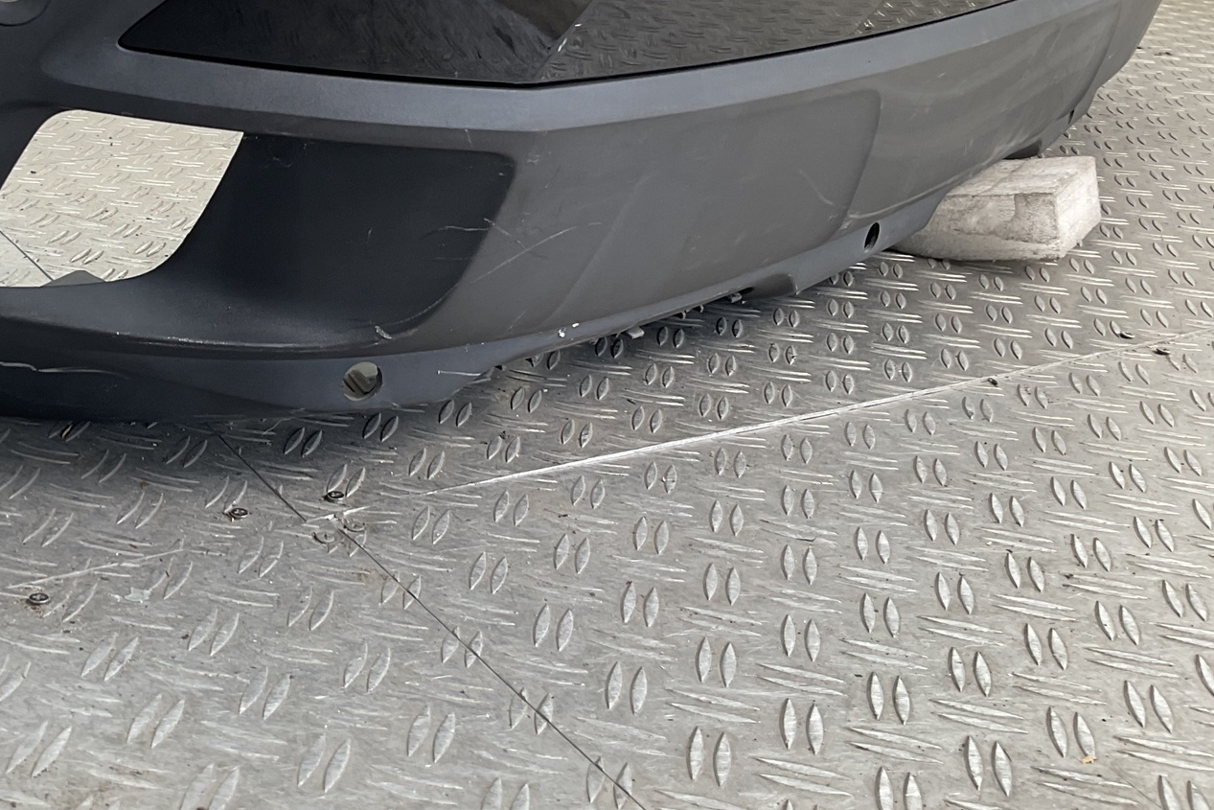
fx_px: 1619
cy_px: 153
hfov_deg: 39.7
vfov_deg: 27.5
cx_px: 262
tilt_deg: -15.8
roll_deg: -3.5
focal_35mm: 48
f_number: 1.8
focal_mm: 3
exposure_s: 1/109
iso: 16
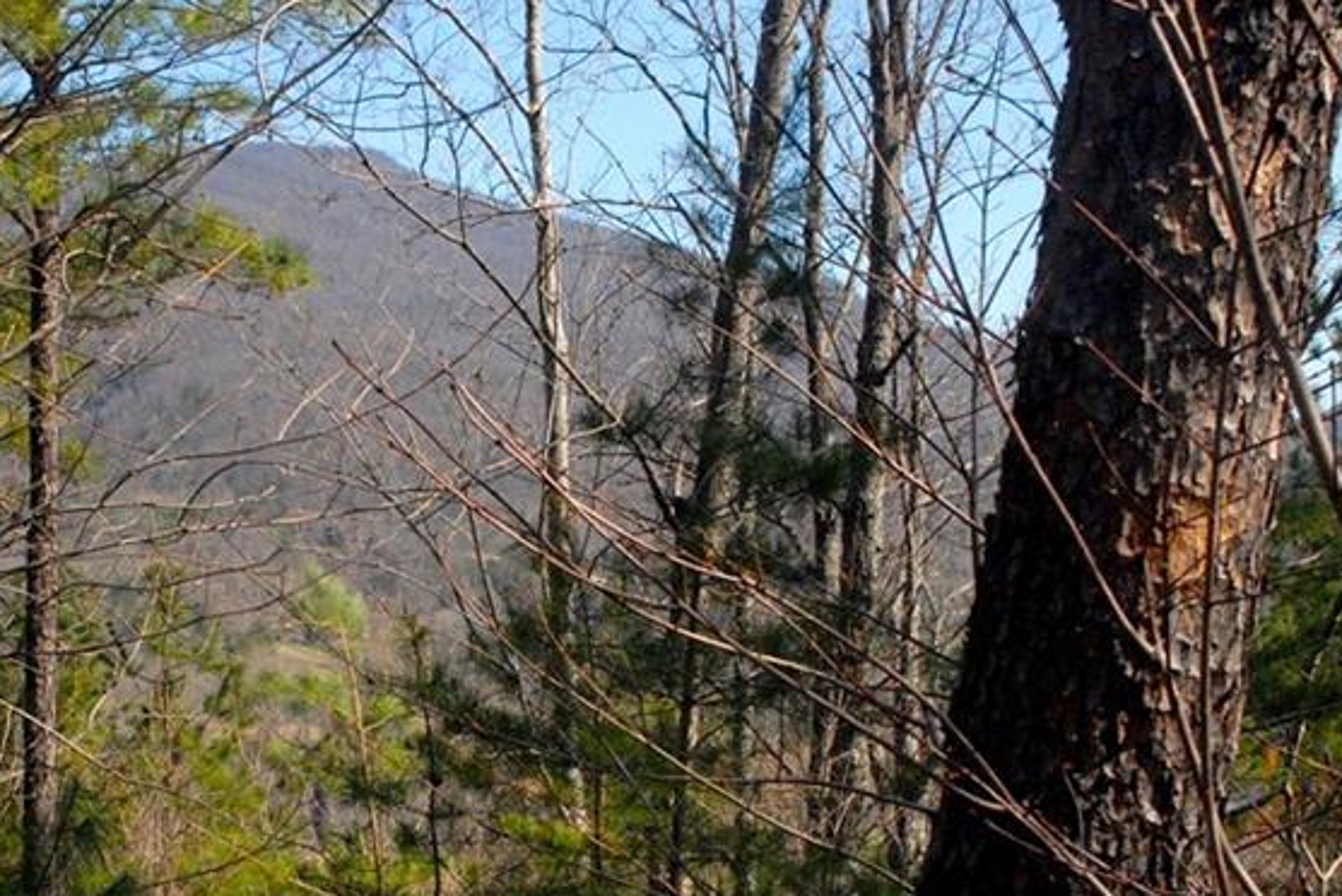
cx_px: 318
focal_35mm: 80
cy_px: 667
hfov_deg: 25.1
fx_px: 2981
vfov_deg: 17.0
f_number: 11
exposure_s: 1/500
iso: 800
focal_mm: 29
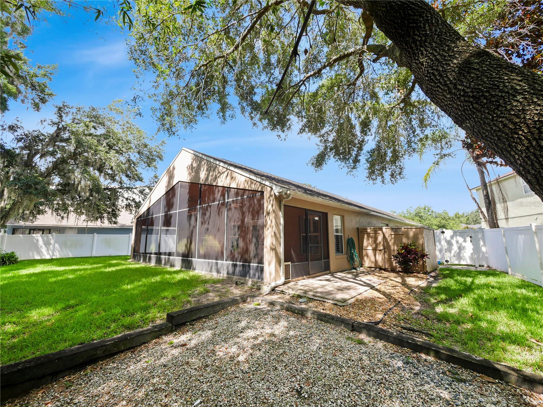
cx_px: 272
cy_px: 204
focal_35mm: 14
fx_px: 220
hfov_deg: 102.1
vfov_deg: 85.7
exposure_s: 1/200
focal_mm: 7
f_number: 5
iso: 200
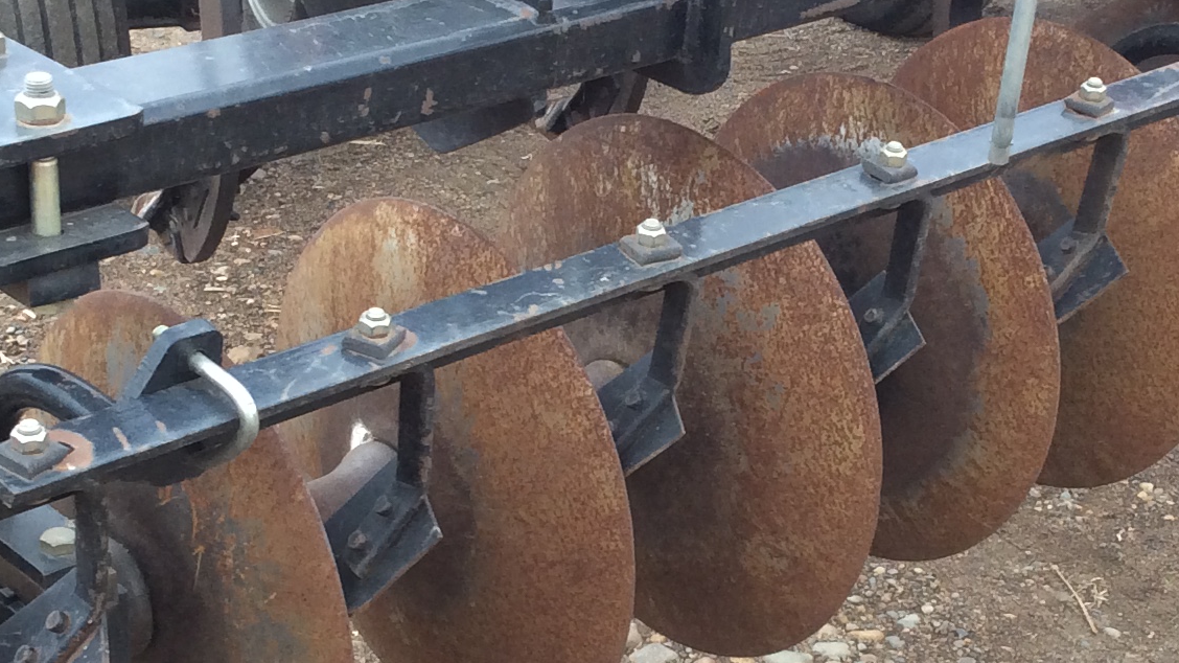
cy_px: 422
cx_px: 596
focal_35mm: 80
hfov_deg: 26.5
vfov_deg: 15.1
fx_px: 2501
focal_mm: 3.3
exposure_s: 1/120
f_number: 2.4
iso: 40
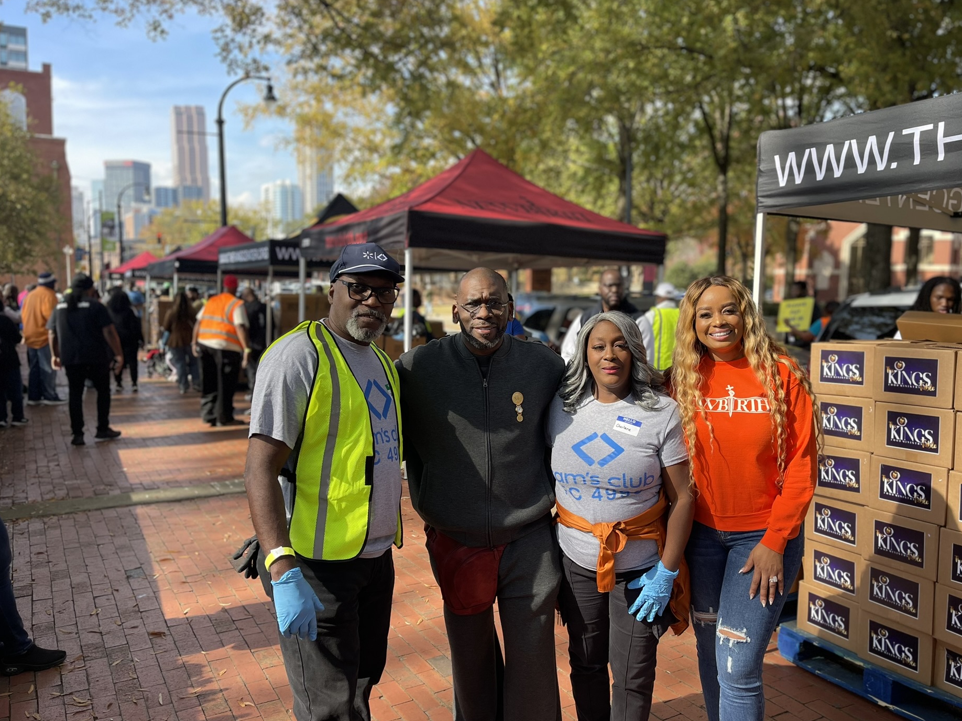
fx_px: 806
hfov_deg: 61.6
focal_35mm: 29
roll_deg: -0.7
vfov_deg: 48.2
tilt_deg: -6.7
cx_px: 515
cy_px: 358
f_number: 1.6
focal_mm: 5.1
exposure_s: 1/1003
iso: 50
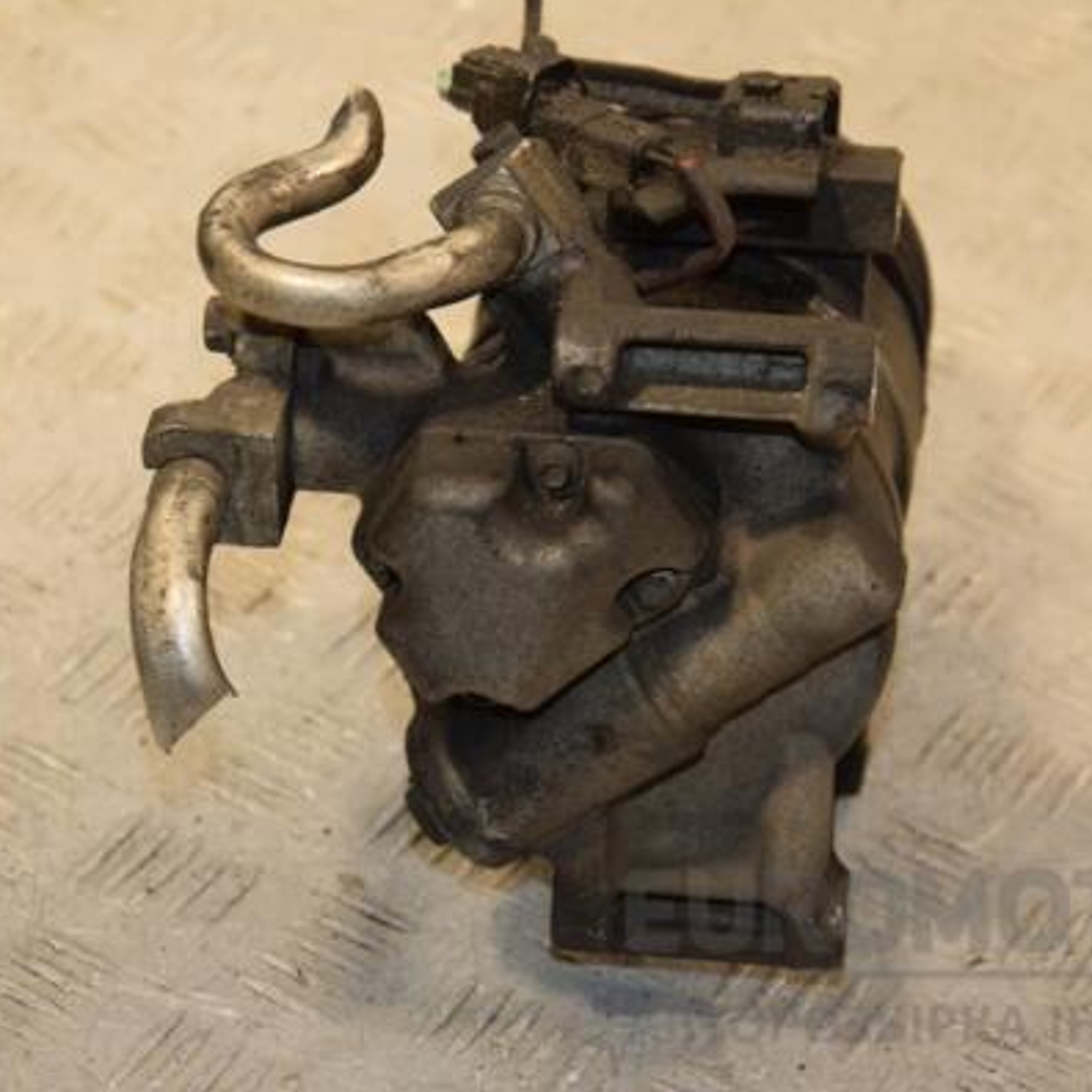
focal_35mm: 112
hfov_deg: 15.6
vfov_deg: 15.6
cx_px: 574
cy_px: 543
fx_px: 3997
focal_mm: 58
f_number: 5.6
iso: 800
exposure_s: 1/200
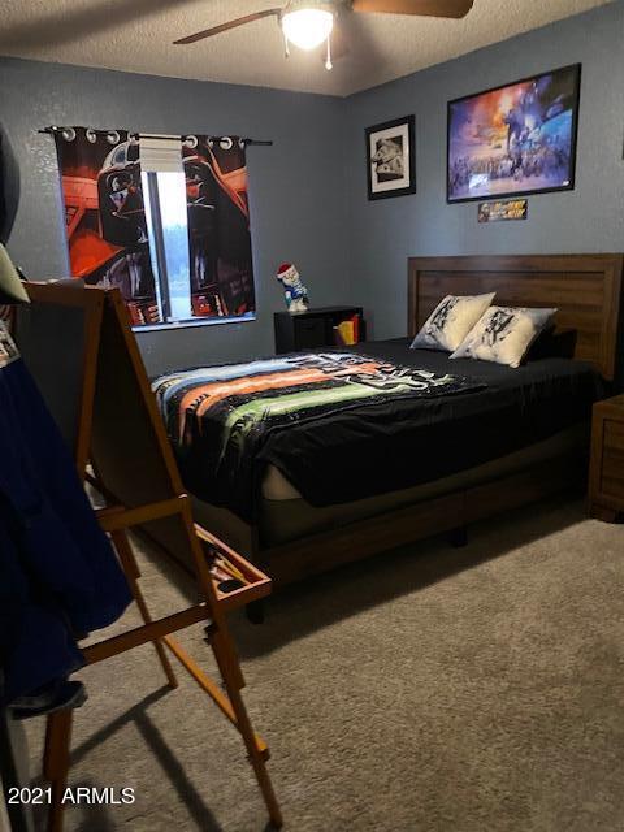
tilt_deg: -13.6
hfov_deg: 53.1
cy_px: 416
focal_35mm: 26
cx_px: 312
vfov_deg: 67.3
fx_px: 625
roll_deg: +2.7
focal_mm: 4.25
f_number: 1.8
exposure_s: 1/24
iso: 800
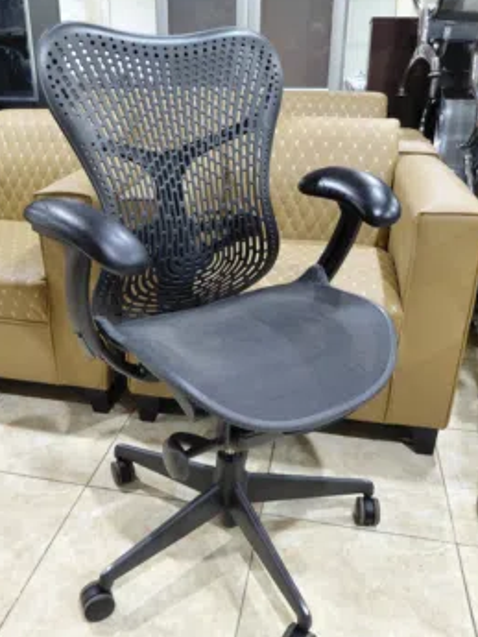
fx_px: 534
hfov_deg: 48.2
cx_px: 221
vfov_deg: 61.6
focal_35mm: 29
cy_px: 305
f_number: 1.8
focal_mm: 4.69
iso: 400
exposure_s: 1/60
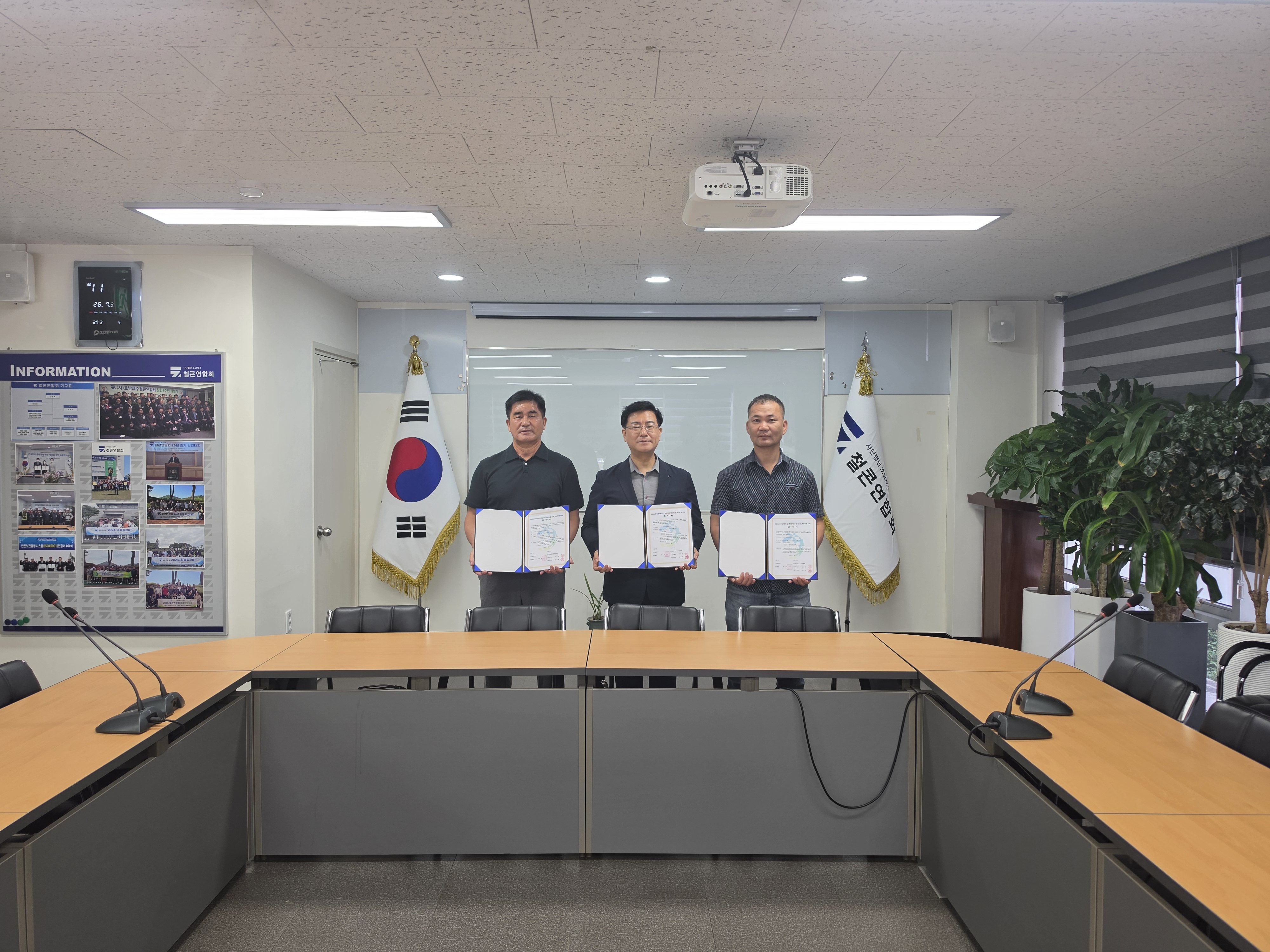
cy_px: 476
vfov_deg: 58.9
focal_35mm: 23
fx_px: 844
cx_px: 635
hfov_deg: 73.9
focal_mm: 6.5
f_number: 1.4
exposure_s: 1/120
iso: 50
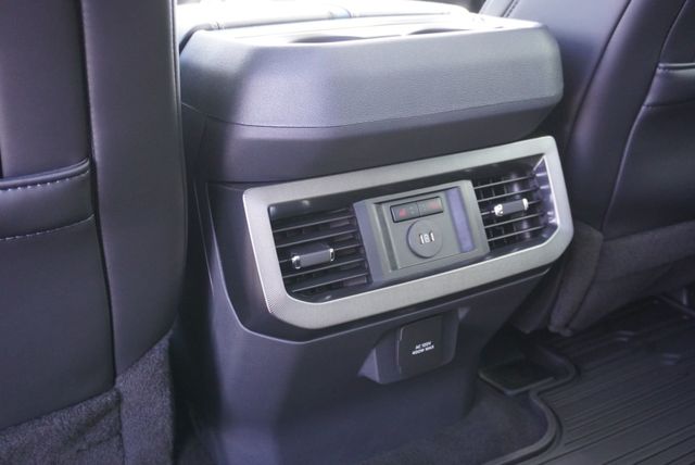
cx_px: 348
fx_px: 667
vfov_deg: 38.4
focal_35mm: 34
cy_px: 232
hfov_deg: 55.1
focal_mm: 23
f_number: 4
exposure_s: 1/160
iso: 3200
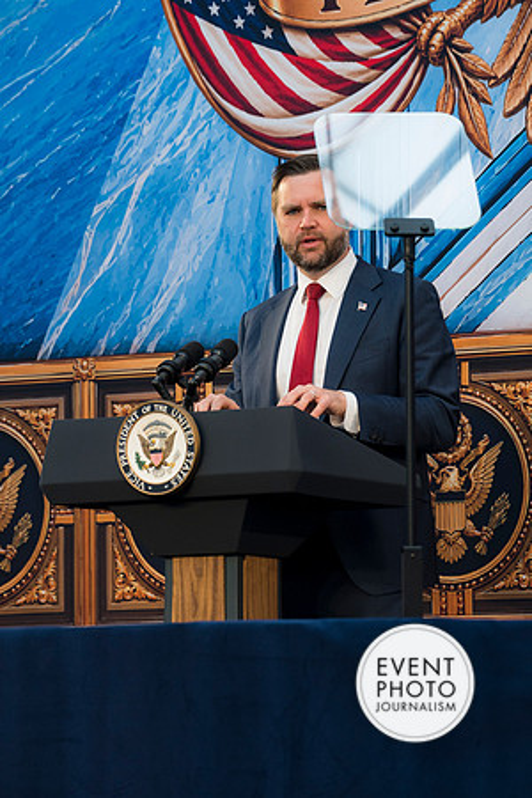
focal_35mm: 225
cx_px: 266
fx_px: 4987
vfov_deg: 9.1
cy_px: 399
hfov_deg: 6.1
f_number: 4
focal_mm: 150
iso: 280
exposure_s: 1/160
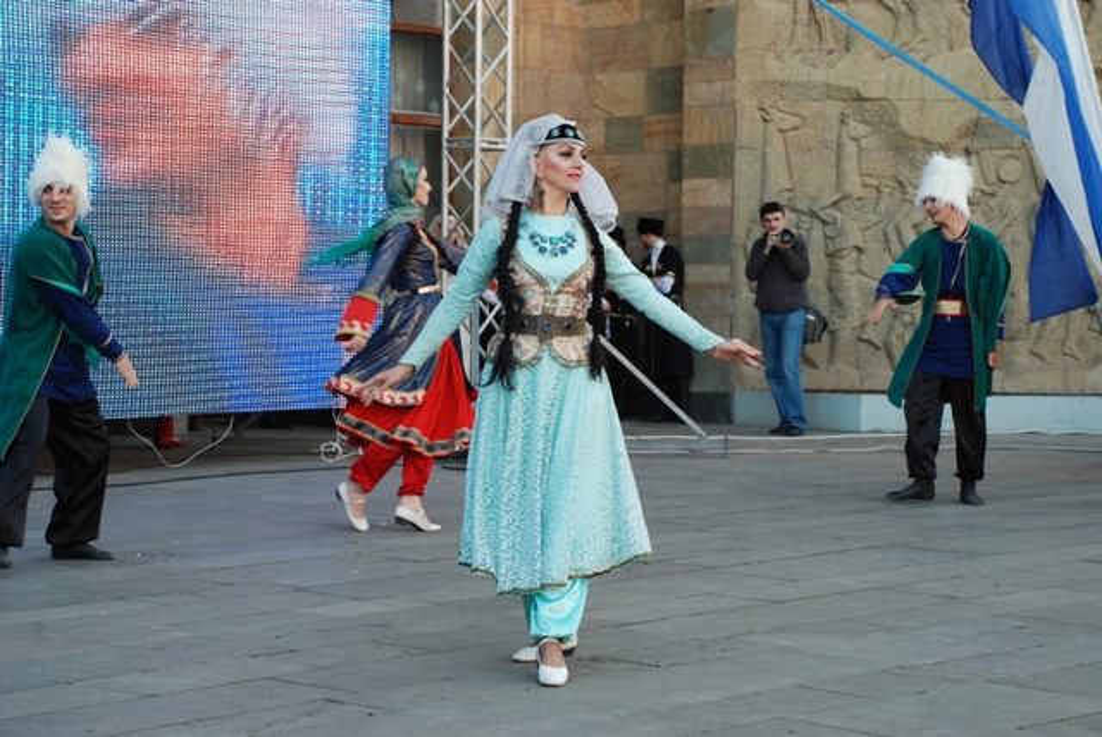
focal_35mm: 78
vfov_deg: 17.5
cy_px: 368
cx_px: 551
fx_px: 2390
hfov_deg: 26.0
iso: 800
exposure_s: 1/160
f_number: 6.3
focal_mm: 52
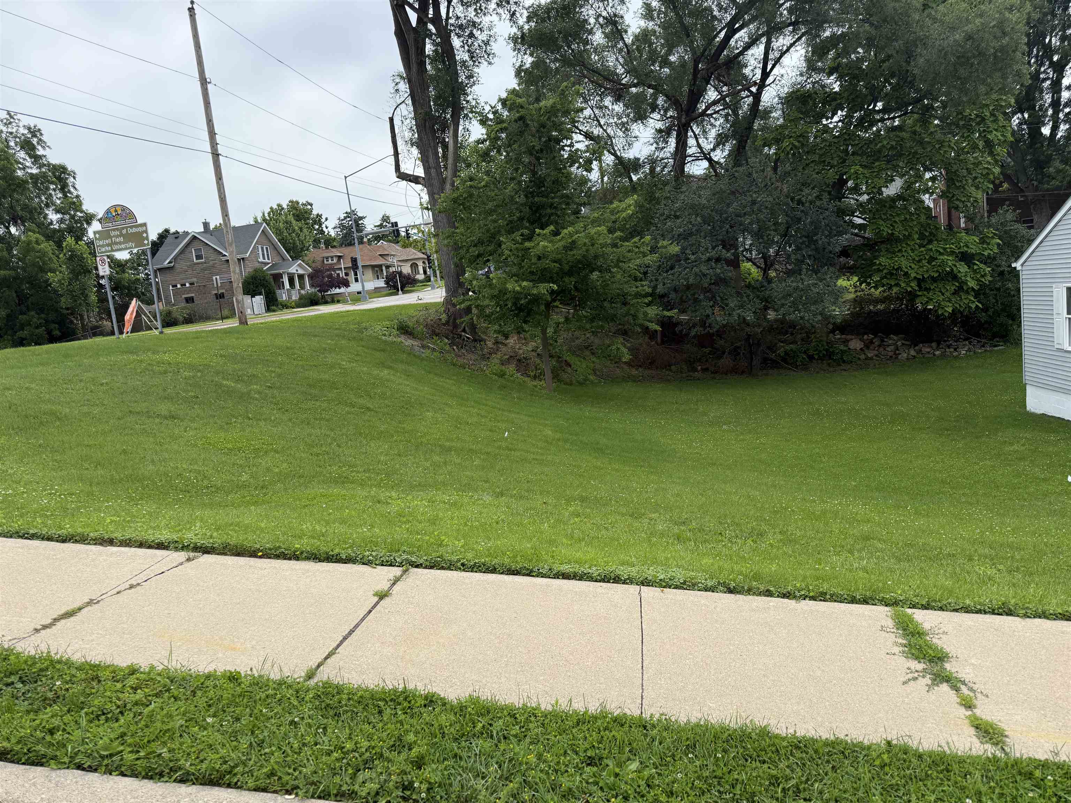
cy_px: 402
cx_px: 536
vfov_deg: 56.8
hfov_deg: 71.6
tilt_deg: -7.0
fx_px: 743
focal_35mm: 24
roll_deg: +7.4
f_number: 1.78
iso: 100
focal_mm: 6.76
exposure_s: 1/4167
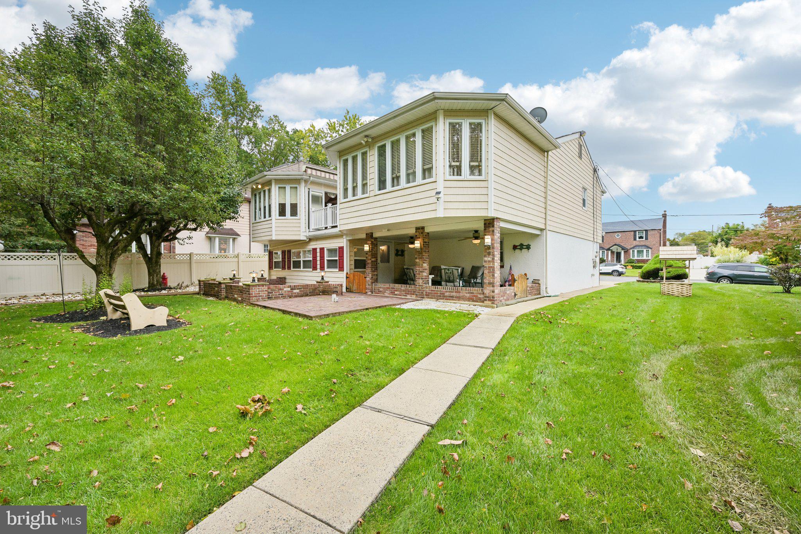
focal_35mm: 14
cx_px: 400
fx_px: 311
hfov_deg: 104.3
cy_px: 267
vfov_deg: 81.2
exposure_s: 1/80
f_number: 8
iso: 100
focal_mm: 14
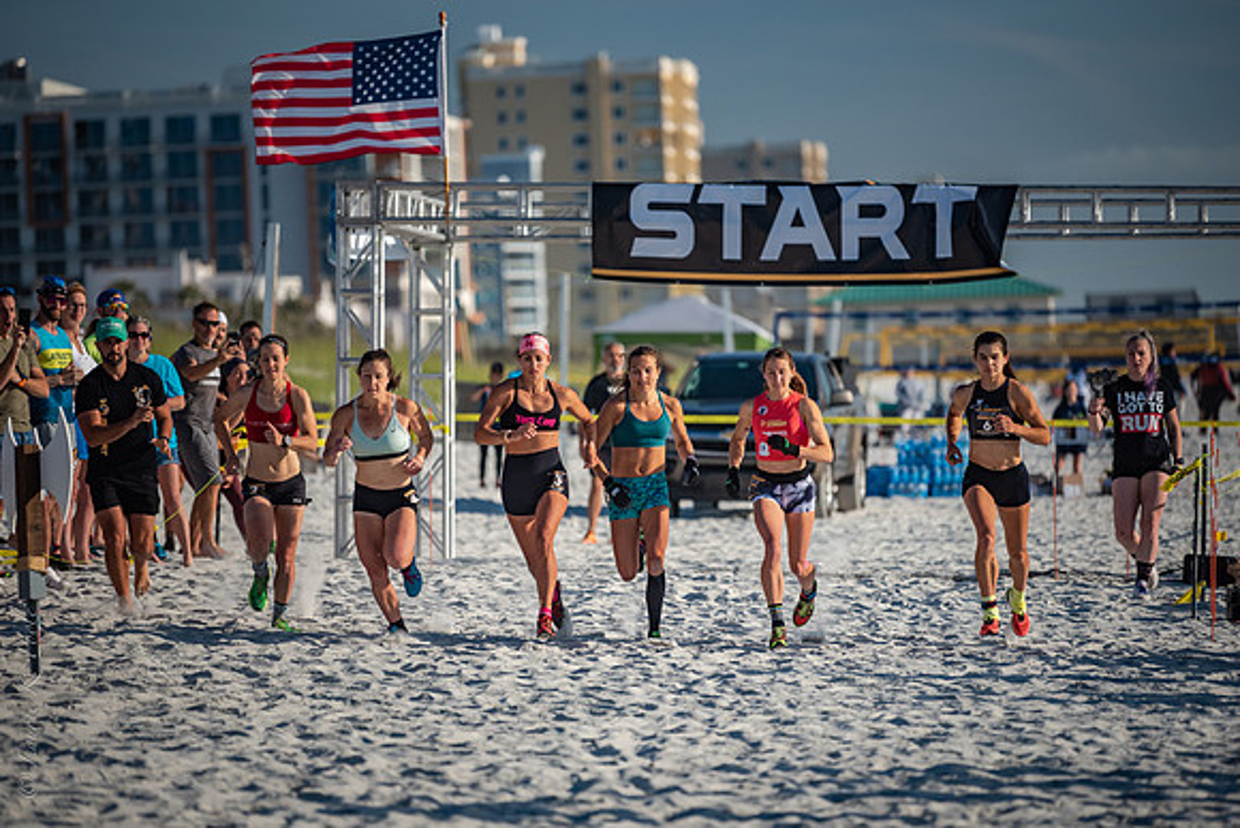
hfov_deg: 9.9
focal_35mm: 207
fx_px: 7141
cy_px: 414
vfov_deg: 6.6
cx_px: 620
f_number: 2.8
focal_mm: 200
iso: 400
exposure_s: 1/4000
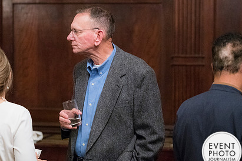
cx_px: 91
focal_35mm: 141
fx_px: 948
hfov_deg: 14.5
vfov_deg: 9.7
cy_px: 77
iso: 6400
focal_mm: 100
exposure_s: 1/125
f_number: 2.8
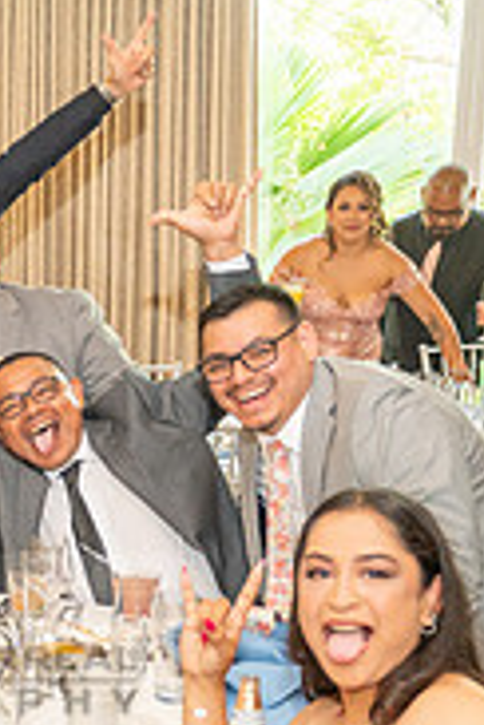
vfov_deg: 25.8
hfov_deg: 16.8
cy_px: 648
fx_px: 1533
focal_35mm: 76
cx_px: -163
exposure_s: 1/125
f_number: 3.5
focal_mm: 24
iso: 800
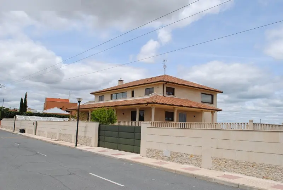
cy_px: 95
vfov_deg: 40.1
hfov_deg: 57.2
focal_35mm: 33
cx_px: 142
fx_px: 260
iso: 100
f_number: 9
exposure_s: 1/320
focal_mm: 22
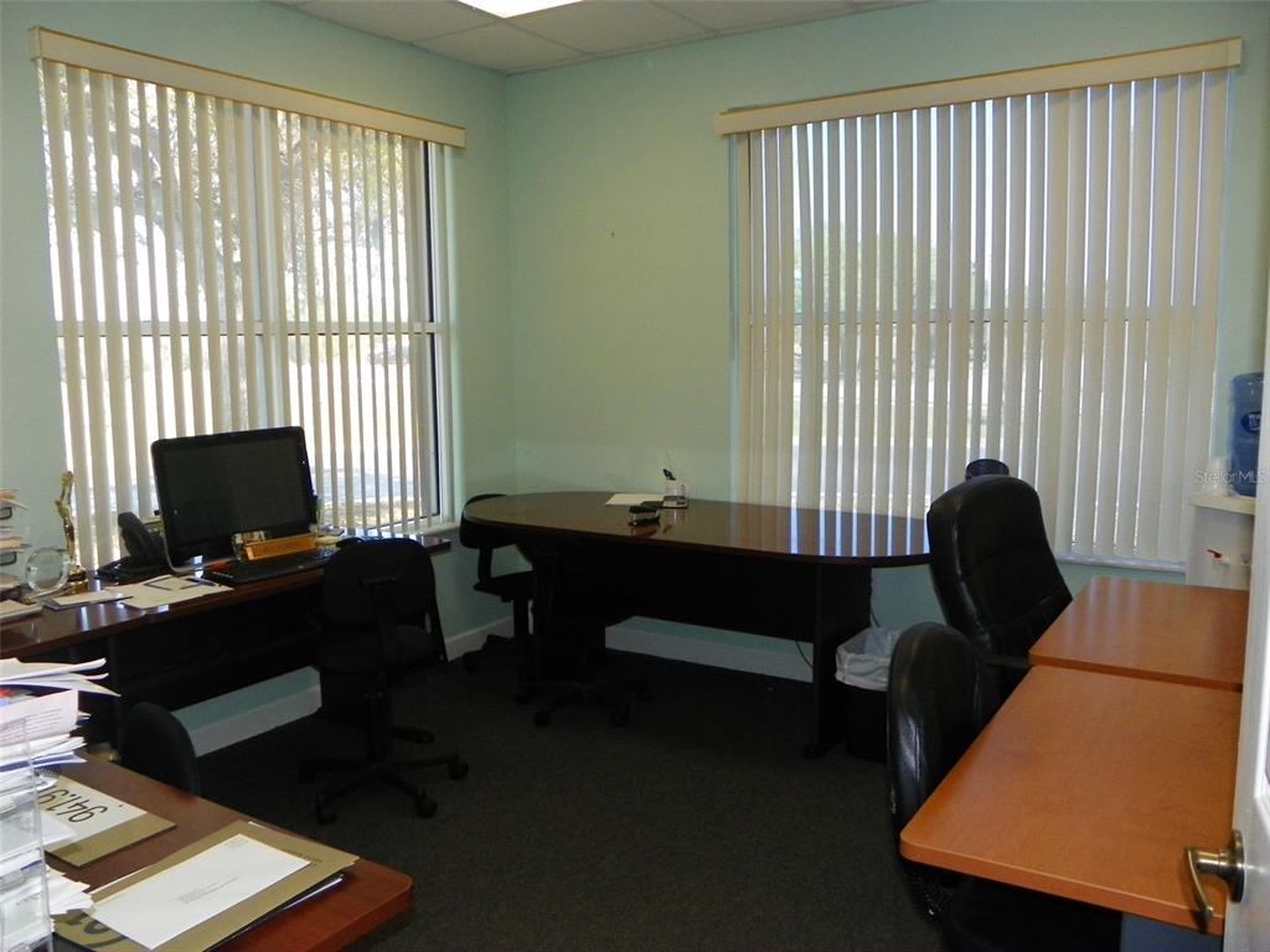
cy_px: 476
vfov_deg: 48.2
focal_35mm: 29
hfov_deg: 61.7
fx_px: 1064
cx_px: 635
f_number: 2.8
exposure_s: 1/125
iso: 200
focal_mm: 5.2
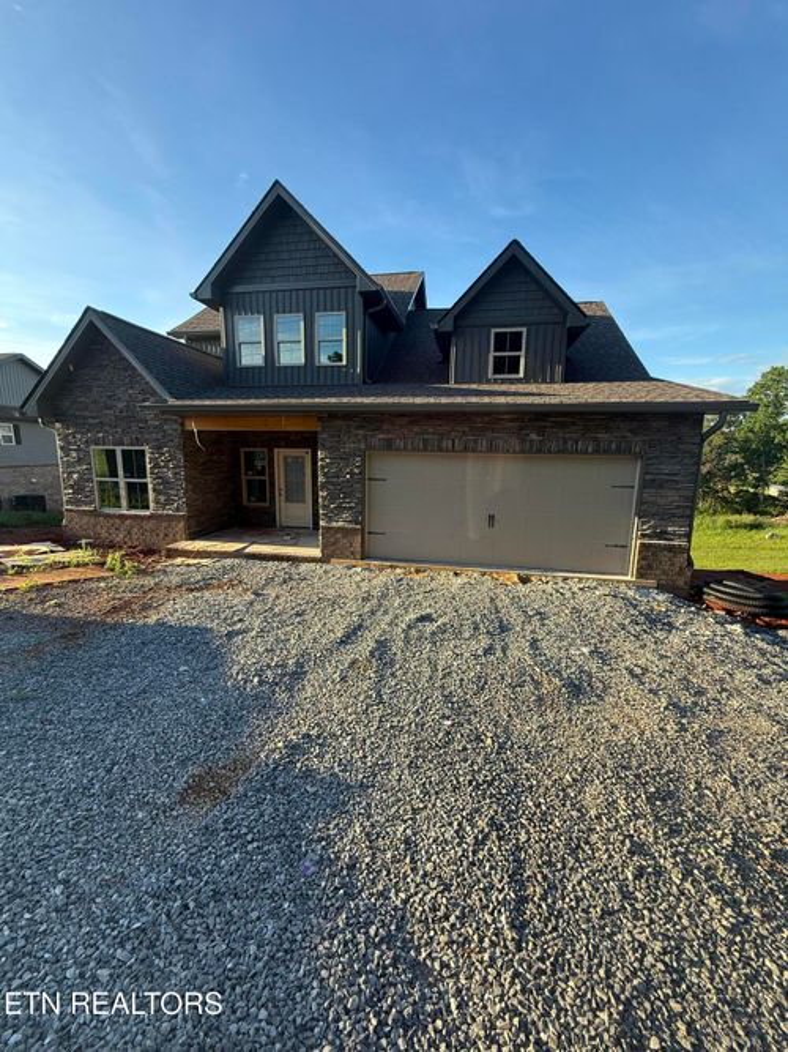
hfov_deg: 85.7
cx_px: 394
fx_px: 425
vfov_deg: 102.1
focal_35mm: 14
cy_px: 526
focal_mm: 2.22
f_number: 2.2
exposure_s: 1/335
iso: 50
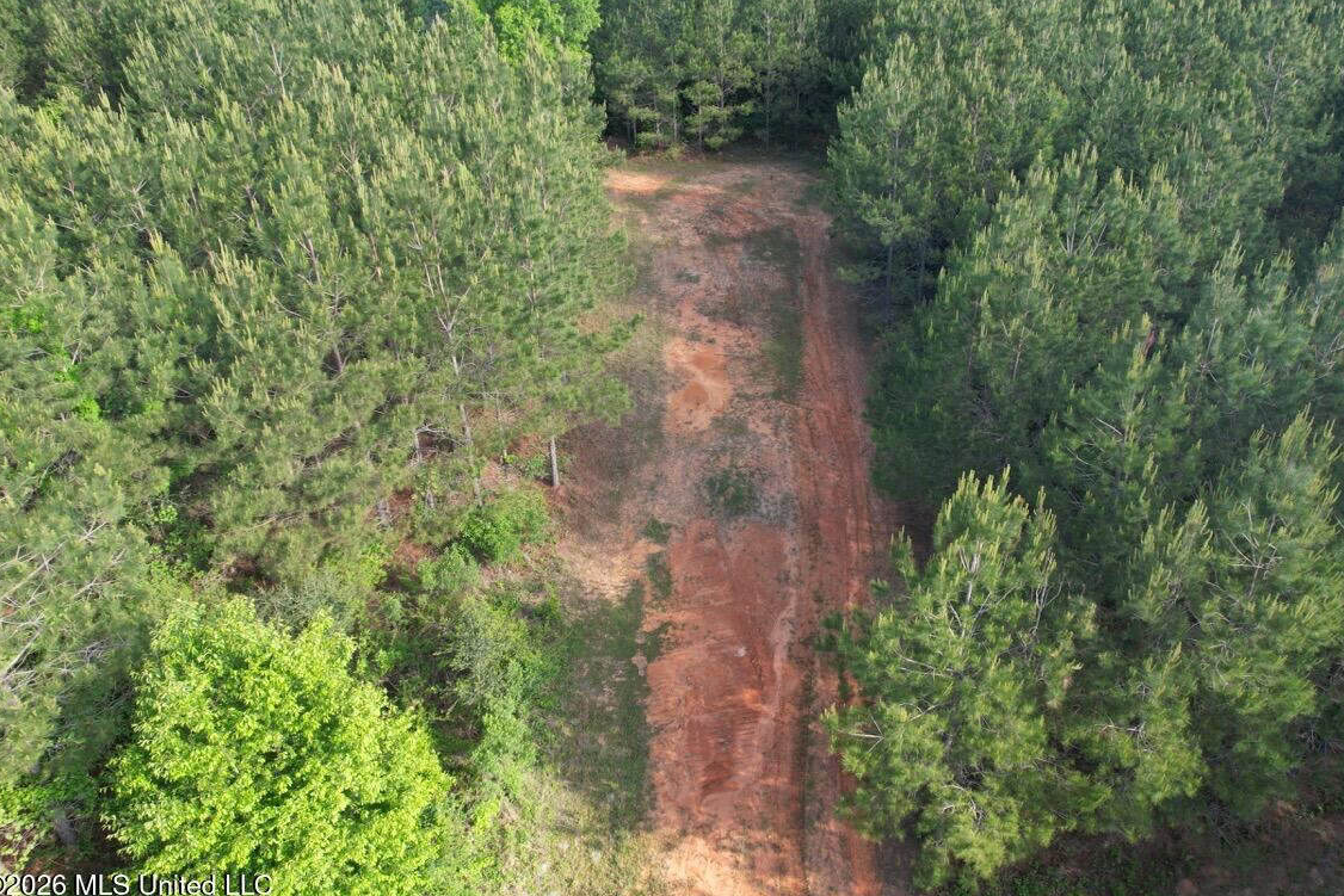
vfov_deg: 51.3
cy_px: 422
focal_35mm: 25
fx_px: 933
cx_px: 742
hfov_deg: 71.3
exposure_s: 1/320
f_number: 2.8
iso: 100
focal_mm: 8.4
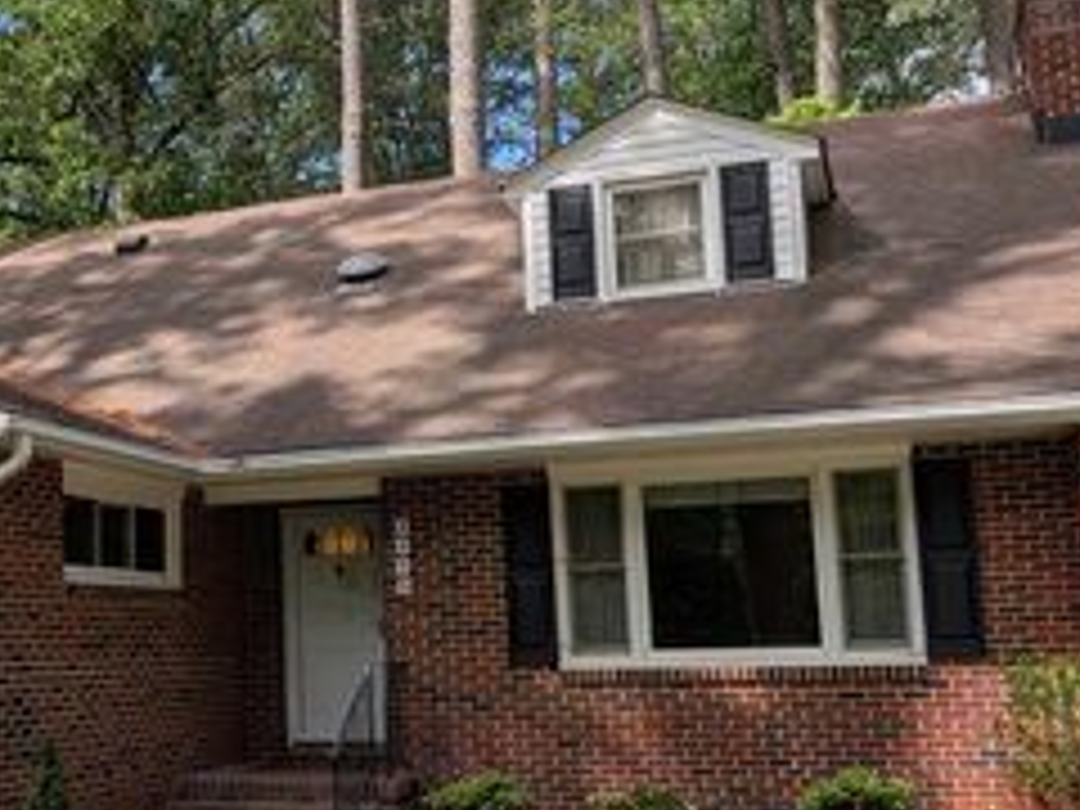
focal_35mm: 50
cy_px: 457
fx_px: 1560
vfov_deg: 29.1
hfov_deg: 37.1
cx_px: 252
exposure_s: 1/1325
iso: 29
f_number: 1.7
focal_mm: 4.53
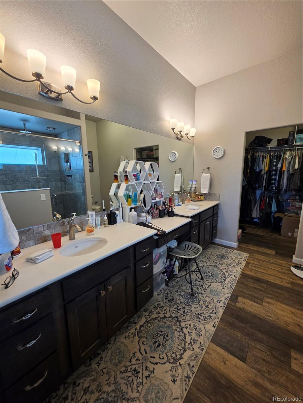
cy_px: 202
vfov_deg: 106.2
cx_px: 152
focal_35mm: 13
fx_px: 152
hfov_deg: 89.9
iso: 80
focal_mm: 2.2
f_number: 1.9
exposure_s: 1/120
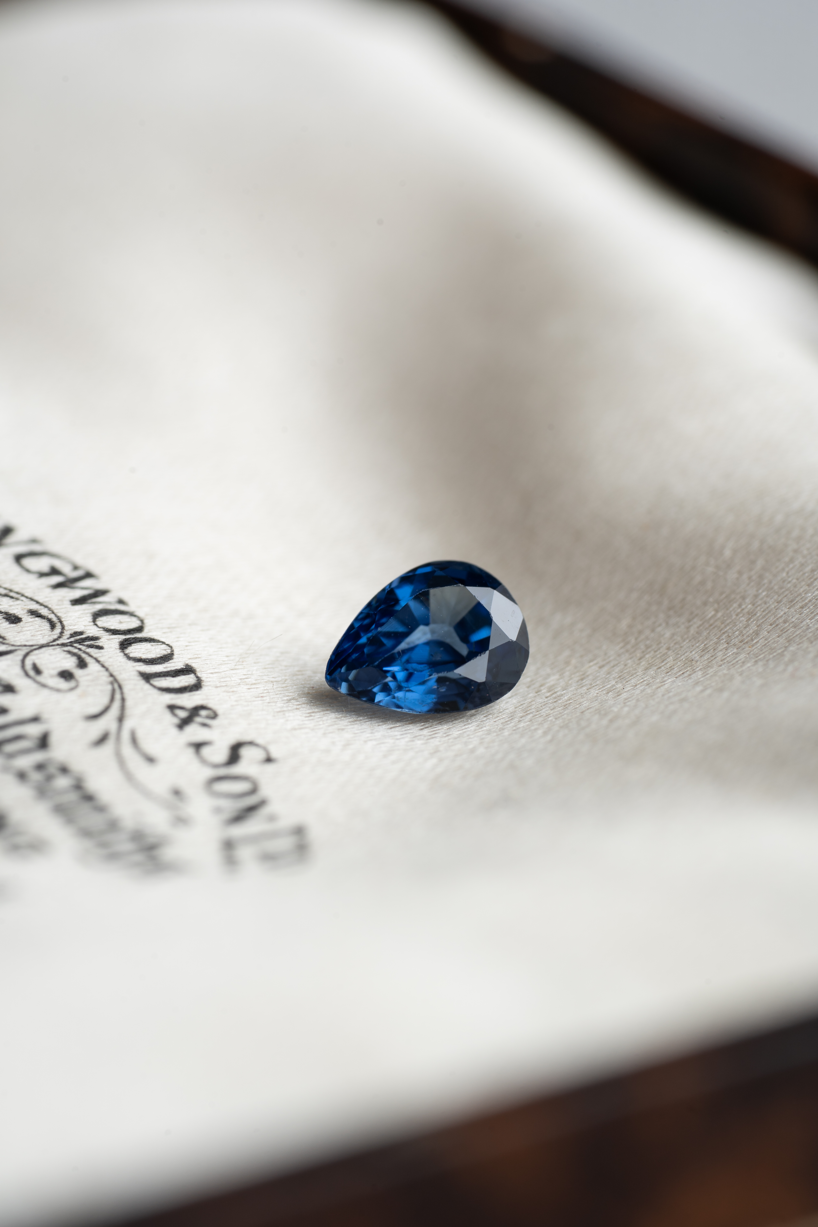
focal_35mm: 90
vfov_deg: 22.6
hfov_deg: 15.2
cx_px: 409
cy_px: 614
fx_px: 3067
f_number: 8
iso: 100
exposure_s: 1/6
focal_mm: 90
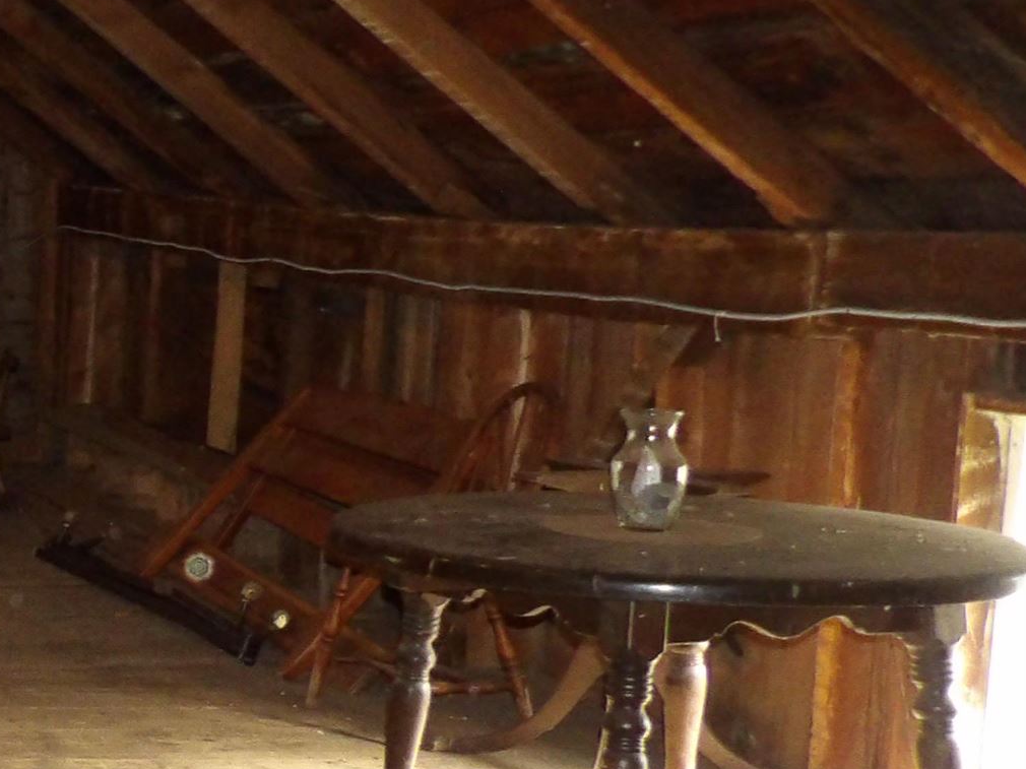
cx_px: -528
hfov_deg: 22.0
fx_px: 2163
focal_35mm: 73
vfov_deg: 20.1
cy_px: 520
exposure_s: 1/28
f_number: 3.2
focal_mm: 4.3
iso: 484
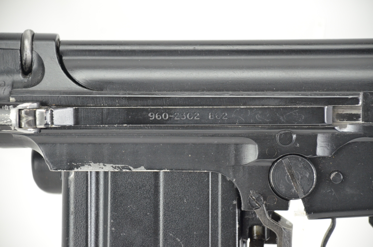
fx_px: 2094
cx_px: 186
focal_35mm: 202
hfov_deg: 10.2
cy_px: 124
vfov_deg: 6.8
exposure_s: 1/100
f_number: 5.6
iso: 1600
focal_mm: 135
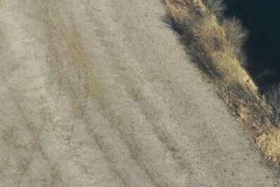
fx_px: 1401
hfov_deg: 11.3
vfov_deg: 7.4
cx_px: 17
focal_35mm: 180
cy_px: -173
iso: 100
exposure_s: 1/400
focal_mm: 10.26
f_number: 5.6
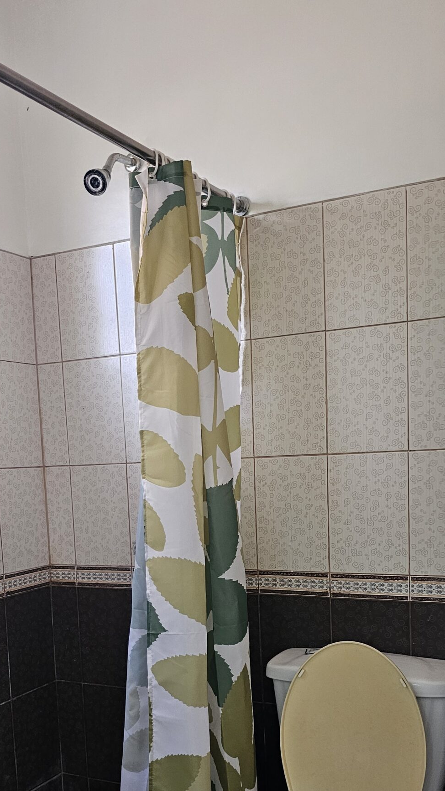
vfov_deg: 52.9
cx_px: 205
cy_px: 533
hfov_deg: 32.0
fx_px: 776
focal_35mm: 37
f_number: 1.7
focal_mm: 6.3
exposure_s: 1/120
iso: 640
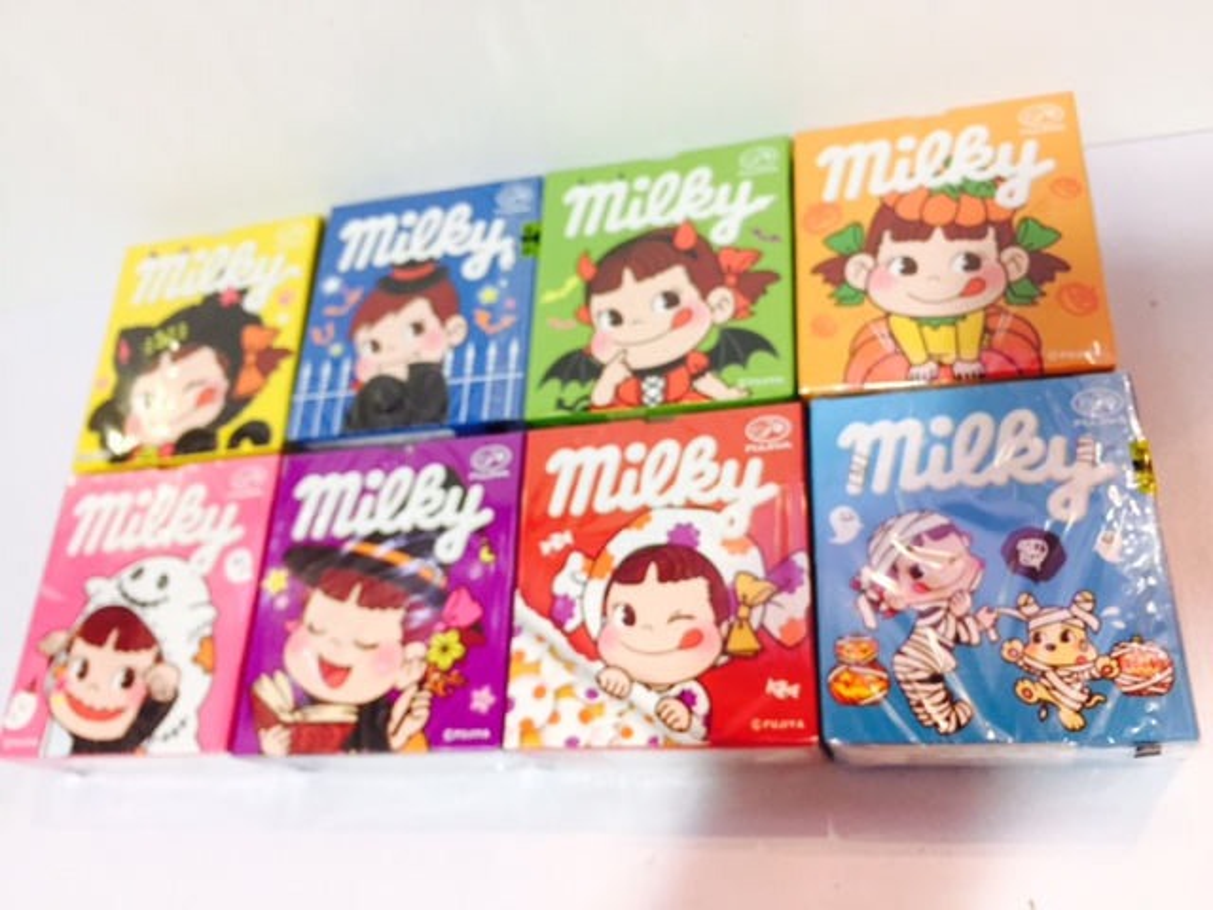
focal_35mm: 29
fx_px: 1016
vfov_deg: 48.2
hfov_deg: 61.7
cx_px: 606
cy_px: 455
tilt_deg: -54.9
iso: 125
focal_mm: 4.15
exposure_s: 1/33
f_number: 2.2
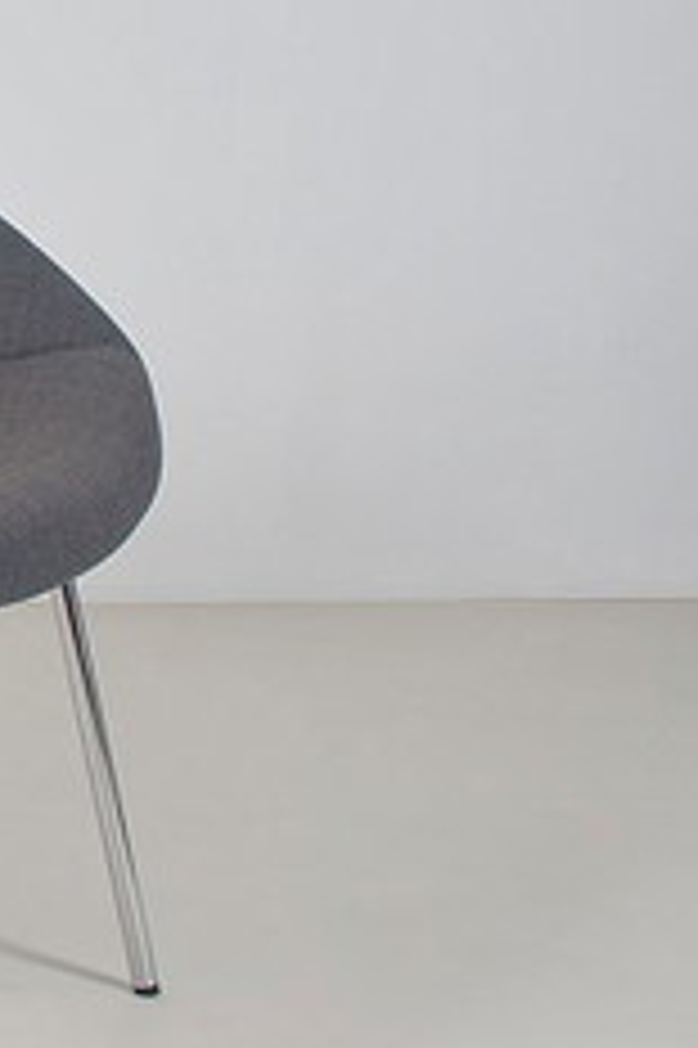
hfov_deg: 11.8
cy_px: 220
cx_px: -441
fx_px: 3175
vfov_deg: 18.6
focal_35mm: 109
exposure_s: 1/125
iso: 100
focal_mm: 22
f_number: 22
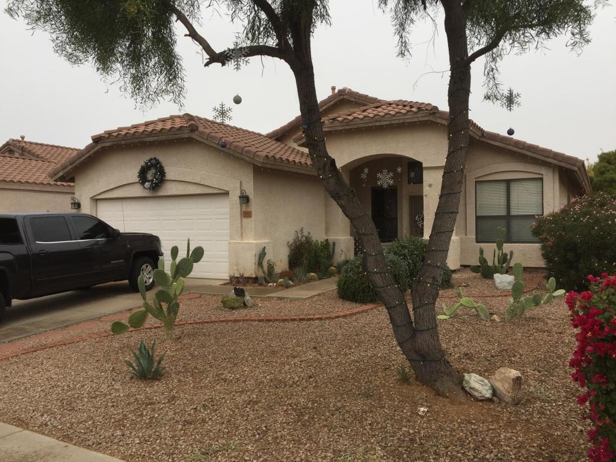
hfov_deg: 61.7
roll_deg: -0.2
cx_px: 308
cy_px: 231
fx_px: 516
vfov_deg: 48.2
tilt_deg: -0.8
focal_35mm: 29
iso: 32
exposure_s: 1/618
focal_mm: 4.15
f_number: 2.2
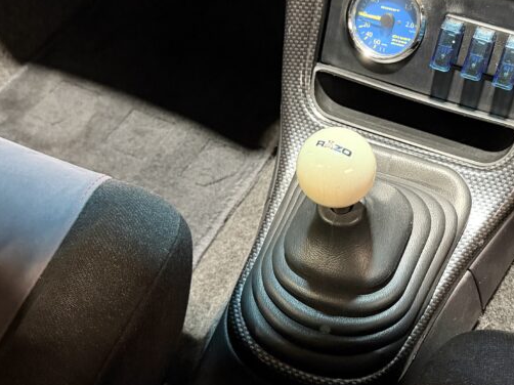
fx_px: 727
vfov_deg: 29.7
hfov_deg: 38.5
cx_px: 340
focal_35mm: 49
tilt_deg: -50.5
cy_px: 187
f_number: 1.78
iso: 800
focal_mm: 6.76
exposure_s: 1/25
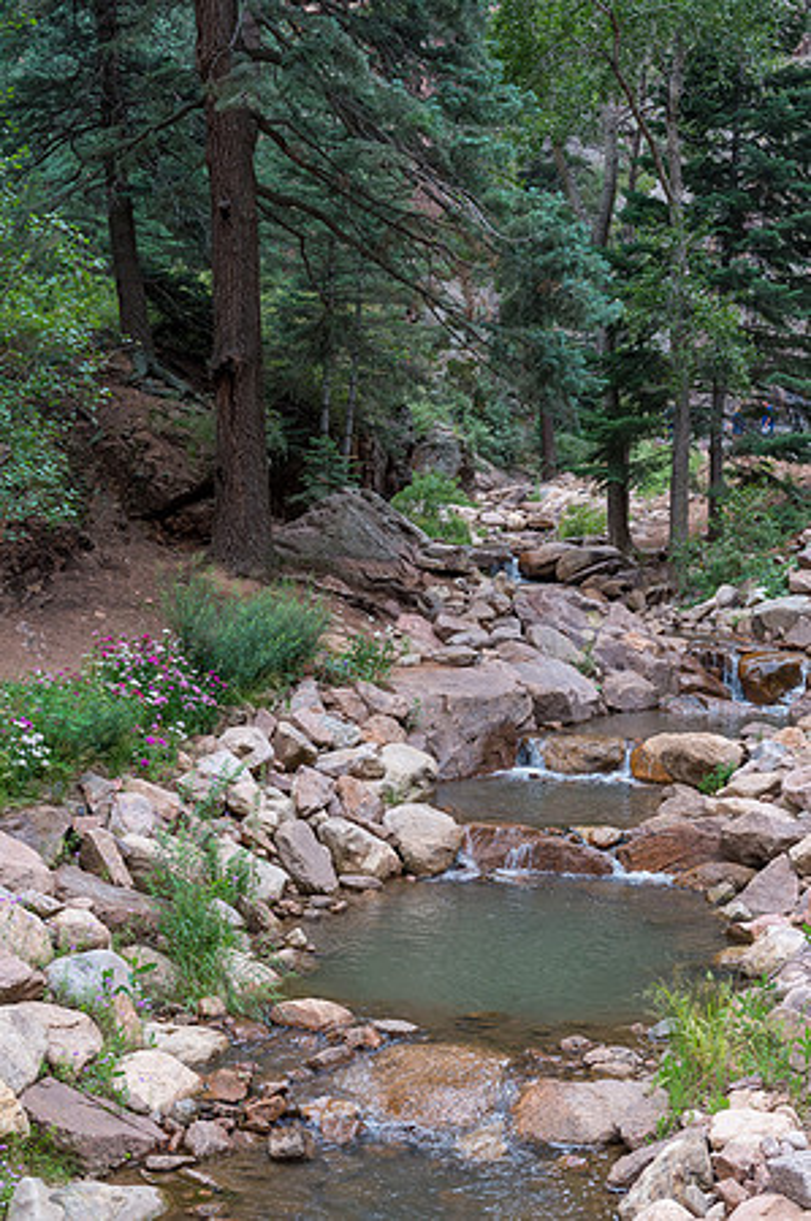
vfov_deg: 39.6
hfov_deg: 26.9
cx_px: 406
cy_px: 610
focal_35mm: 50
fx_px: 1693
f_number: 9
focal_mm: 50
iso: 1400
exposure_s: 1/125
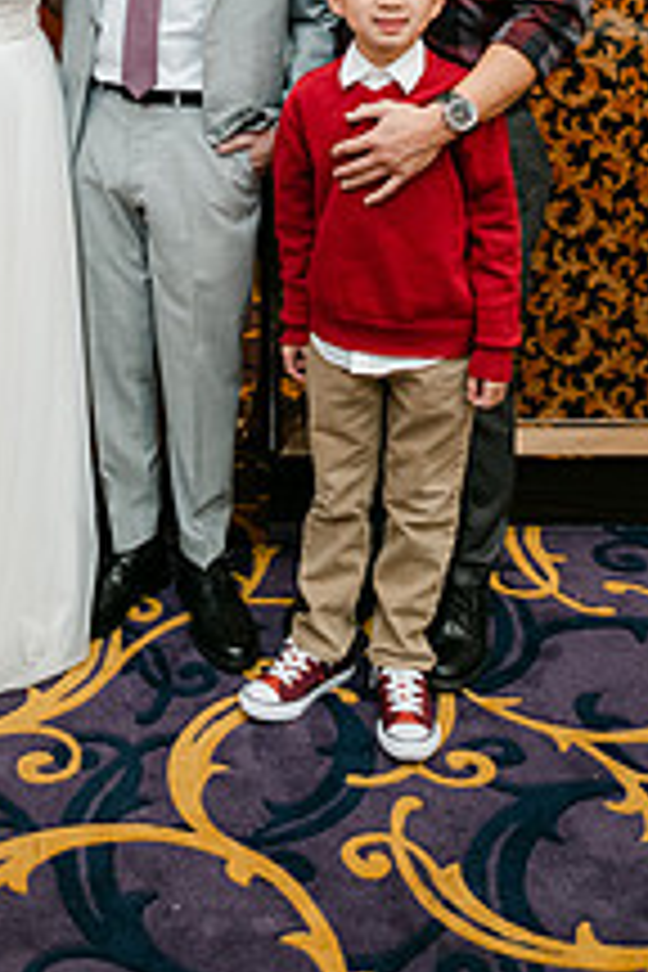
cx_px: 117
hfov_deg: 26.4
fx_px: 1350
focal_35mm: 50
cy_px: 14
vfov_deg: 35.9
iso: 800
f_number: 2.8
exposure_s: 1/125
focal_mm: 16
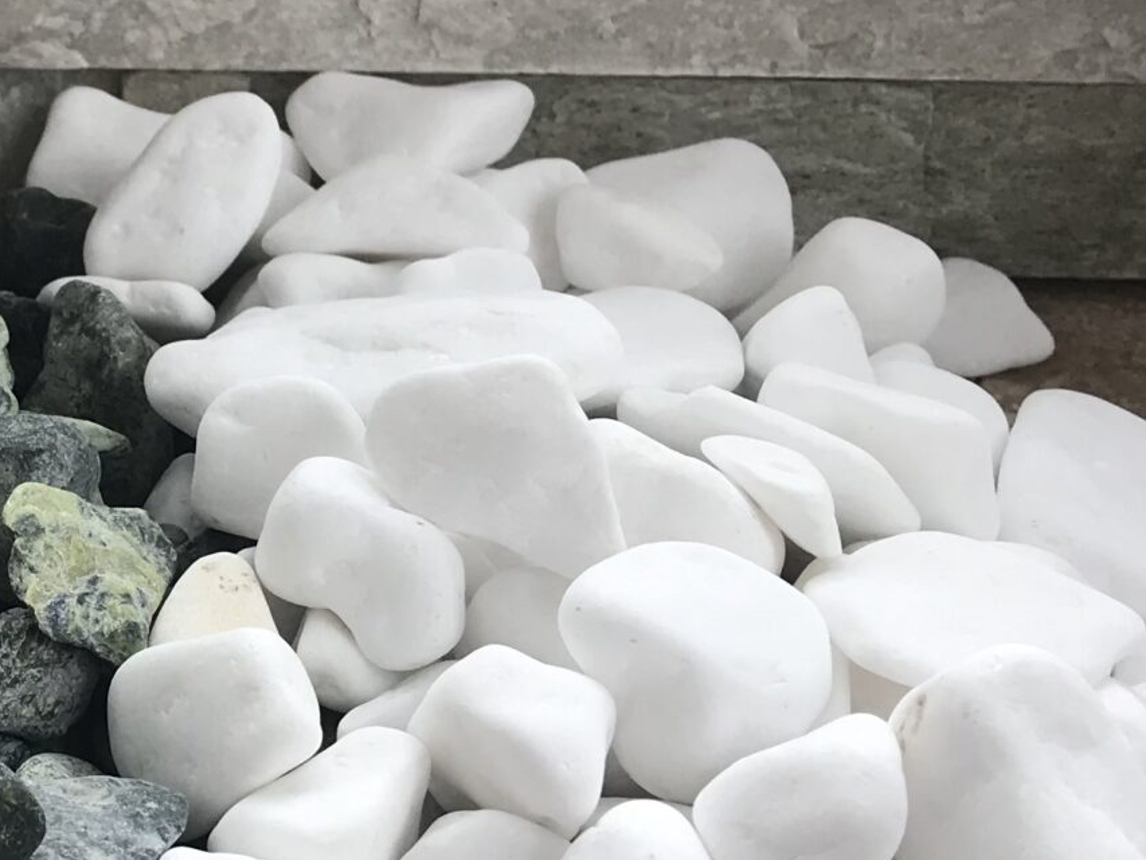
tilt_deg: -29.4
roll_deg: -1.4
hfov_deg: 21.9
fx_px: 2781
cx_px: -146
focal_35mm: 84
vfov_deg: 17.6
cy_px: 351
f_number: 1.8
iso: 20
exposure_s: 1/159
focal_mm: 3.99
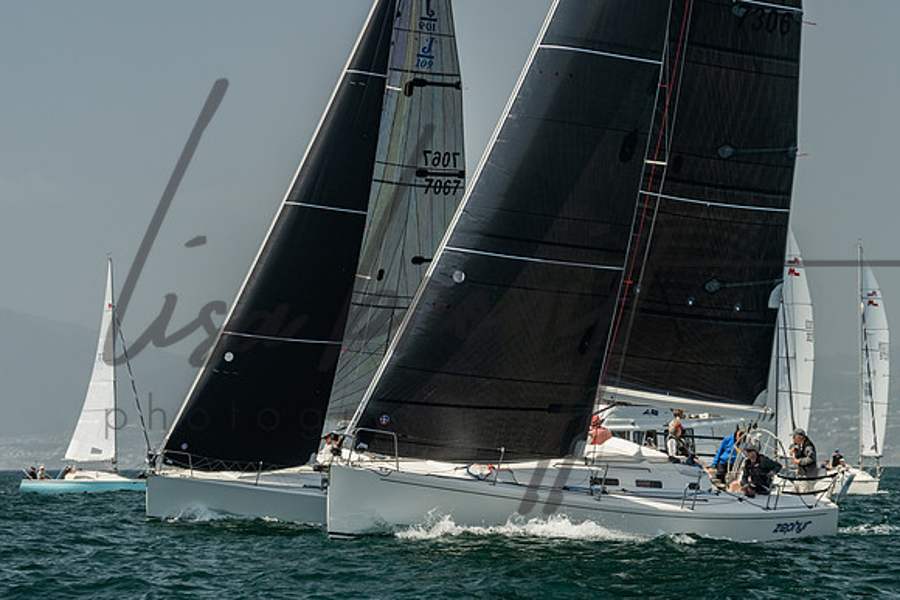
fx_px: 4126
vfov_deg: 8.3
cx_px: 420
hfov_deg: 12.4
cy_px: 348
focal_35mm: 165
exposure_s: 1/800
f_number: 6.3
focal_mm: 115
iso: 320
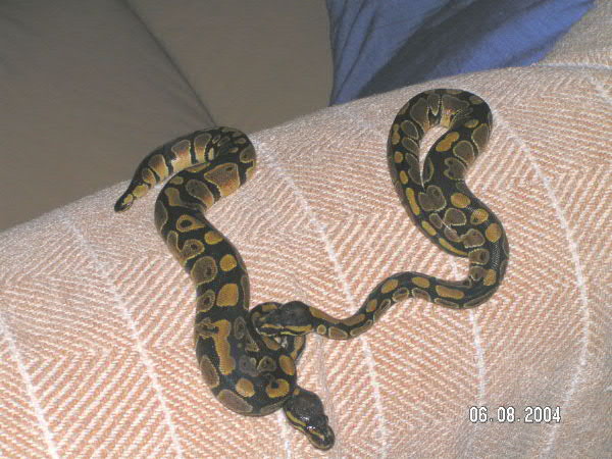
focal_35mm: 86
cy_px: 230
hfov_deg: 22.8
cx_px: 306
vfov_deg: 17.2
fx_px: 1520
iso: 100
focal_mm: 13.2
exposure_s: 1/100
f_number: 5
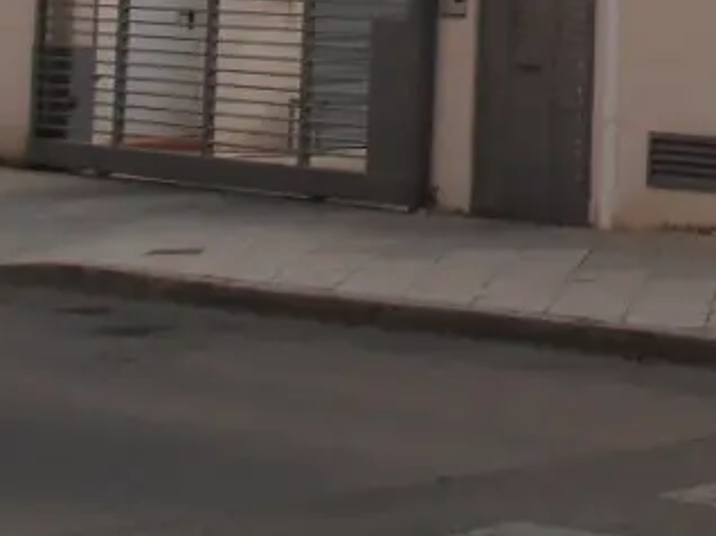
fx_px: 3080
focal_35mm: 149
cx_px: 1189
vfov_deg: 9.5
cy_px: -401
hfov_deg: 12.4
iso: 80
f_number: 3.9
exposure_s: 1/1000
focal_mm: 6.61
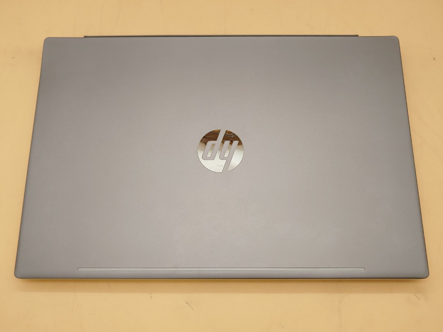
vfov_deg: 39.7
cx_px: 222
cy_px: 166
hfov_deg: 51.4
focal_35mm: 36
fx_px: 461
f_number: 1.8
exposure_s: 1/139
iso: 50
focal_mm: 4.36
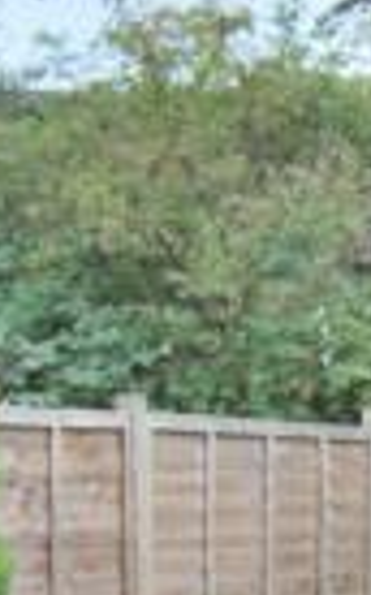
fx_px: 2253
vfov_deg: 14.7
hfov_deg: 8.8
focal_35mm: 139
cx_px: 802
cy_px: 625
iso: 110
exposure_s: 1/125
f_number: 5.6
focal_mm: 14
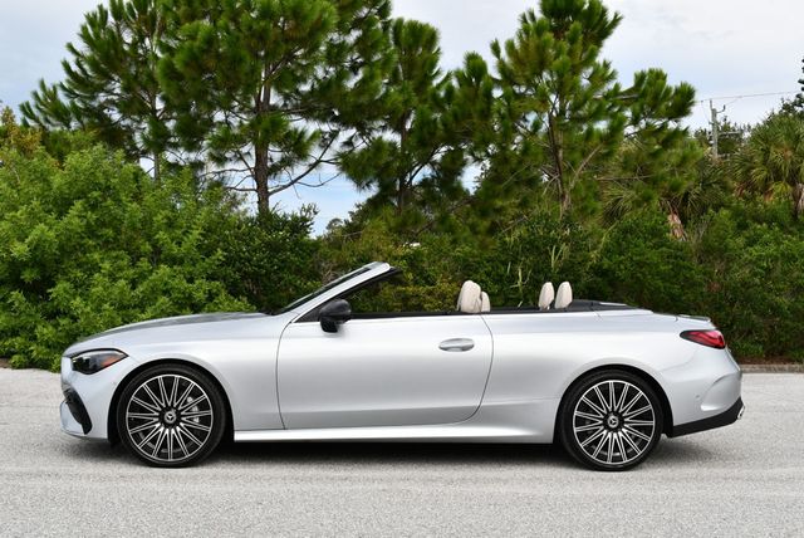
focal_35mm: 44
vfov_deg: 30.6
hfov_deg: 44.5
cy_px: 269
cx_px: 402
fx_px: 984
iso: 100
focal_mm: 22
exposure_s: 1/250
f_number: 8
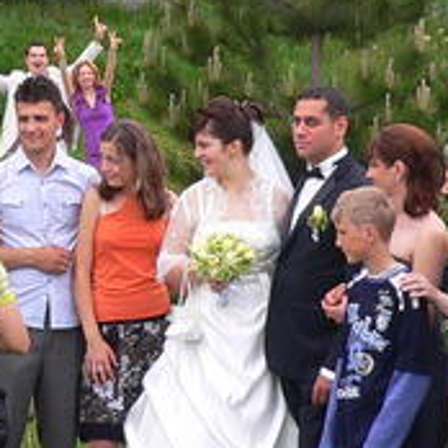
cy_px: -5
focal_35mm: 142
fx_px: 2079
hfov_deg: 12.2
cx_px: 23
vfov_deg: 12.2
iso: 80
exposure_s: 1/200
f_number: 2.8
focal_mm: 5.8
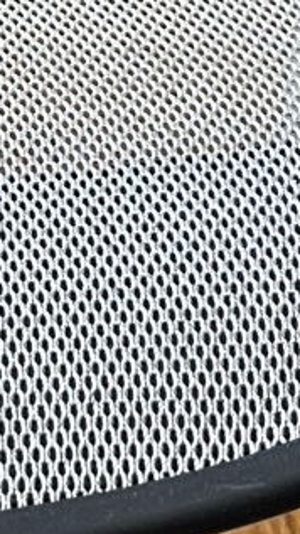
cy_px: 28
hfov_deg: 6.5
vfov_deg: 11.7
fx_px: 2591
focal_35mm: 183
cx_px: -187
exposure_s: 1/96
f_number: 1.6
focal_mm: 5.1
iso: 125
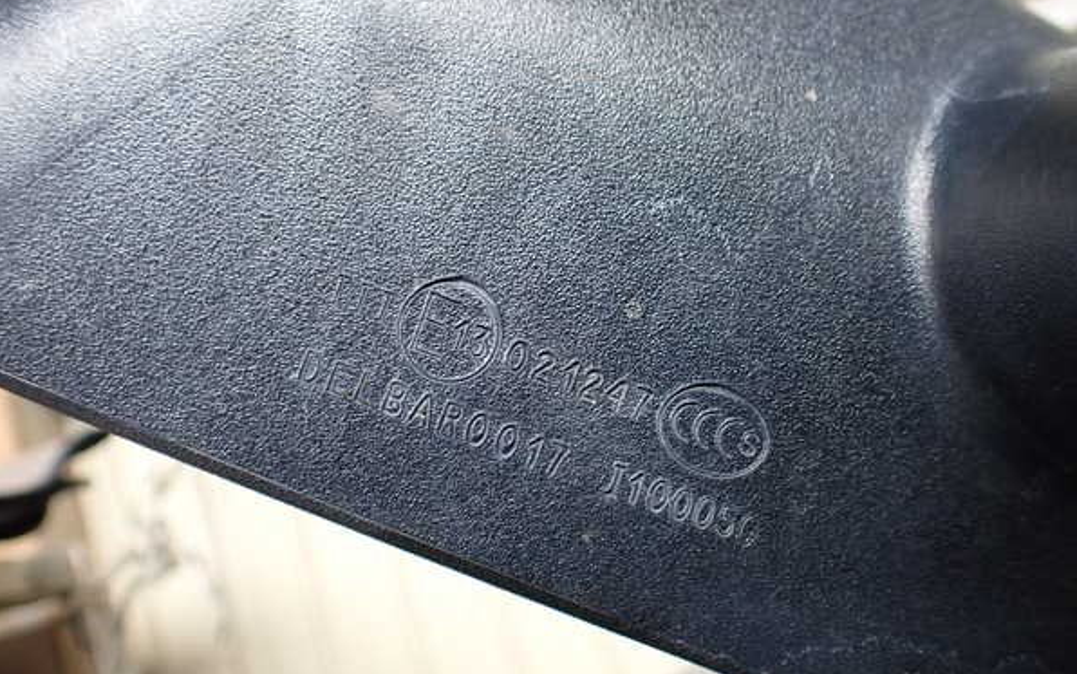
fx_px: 940
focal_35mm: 32
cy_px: 349
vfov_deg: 39.5
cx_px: 537
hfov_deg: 59.6
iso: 500
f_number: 2.3
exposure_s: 1/125
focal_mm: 5.4
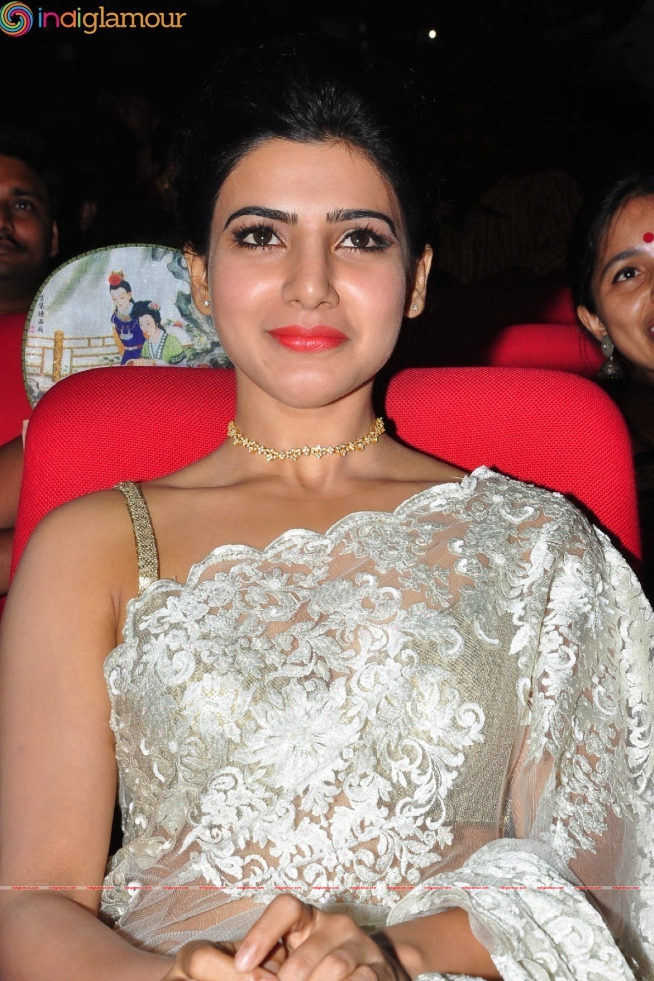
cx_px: 325
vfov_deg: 21.7
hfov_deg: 14.6
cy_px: 496
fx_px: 2561
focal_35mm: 94
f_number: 14
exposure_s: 1/125
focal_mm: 62
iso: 400
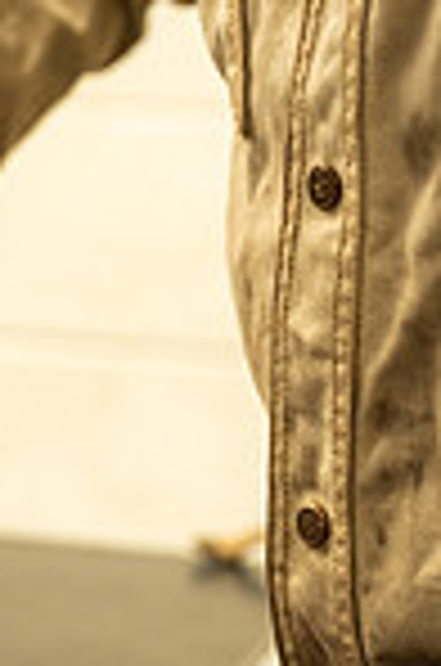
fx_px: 2252
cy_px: 508
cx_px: 54
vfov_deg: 16.7
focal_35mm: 122
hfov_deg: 11.1
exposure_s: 1/250
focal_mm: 40
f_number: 2.8
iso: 640
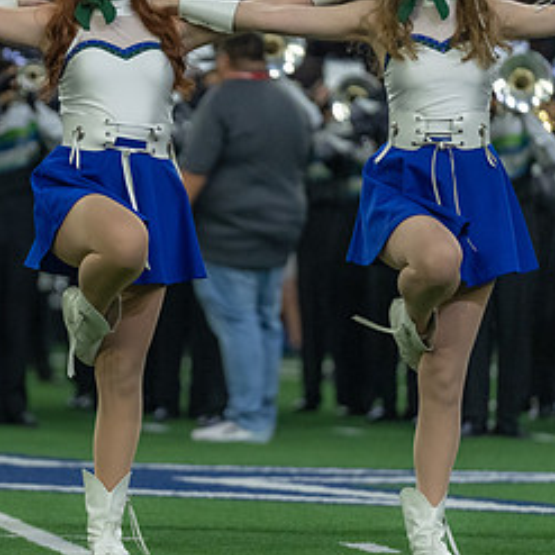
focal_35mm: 396
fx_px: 7183
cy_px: 271
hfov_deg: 4.4
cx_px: 108
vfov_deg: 4.4
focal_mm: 198
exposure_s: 1/1250
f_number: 2.8
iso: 4000
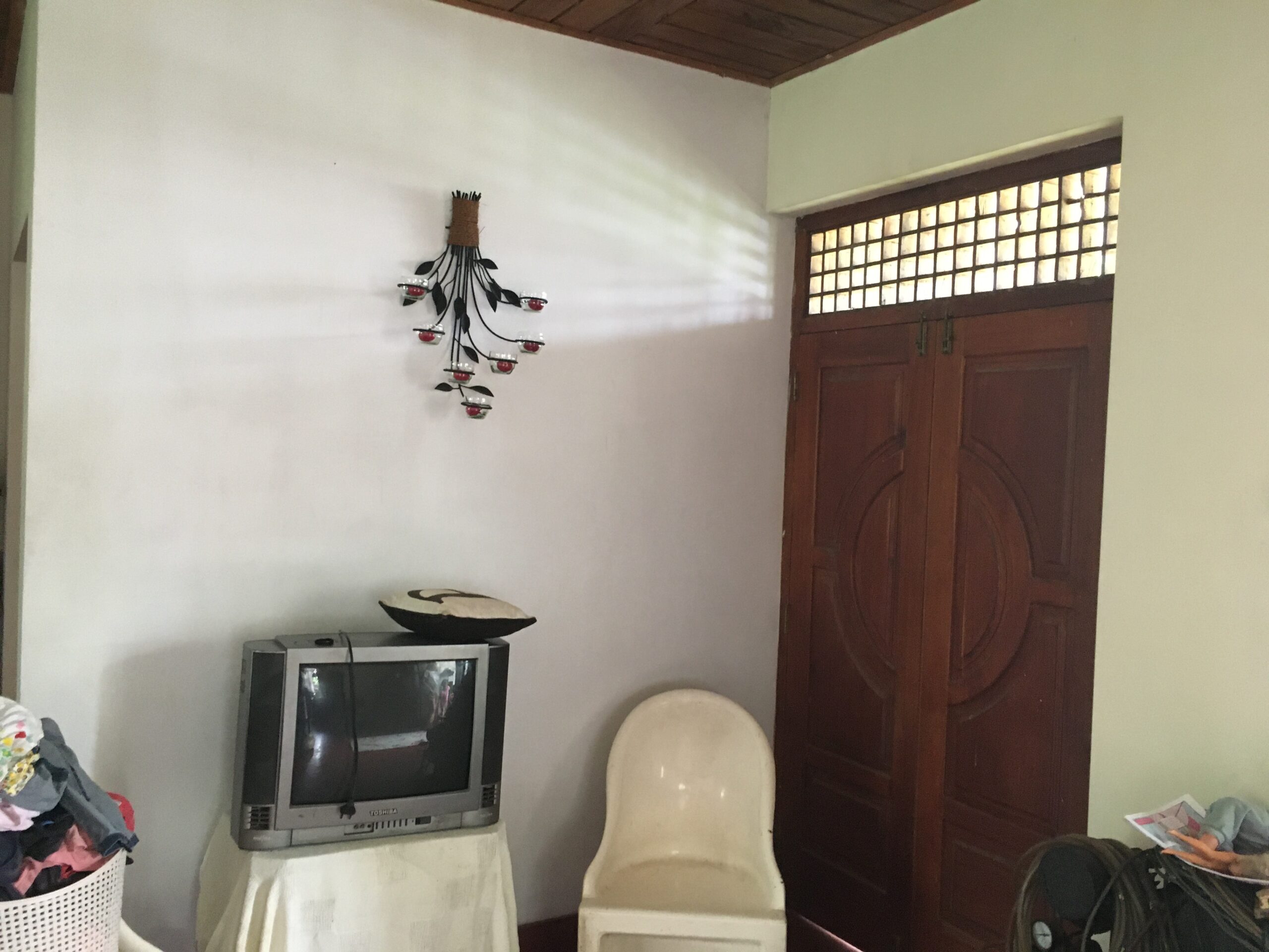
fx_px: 1063
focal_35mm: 29
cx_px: 634
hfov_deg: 61.7
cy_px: 476
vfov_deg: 48.2
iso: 200
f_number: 2.2
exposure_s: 1/25
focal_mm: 4.15
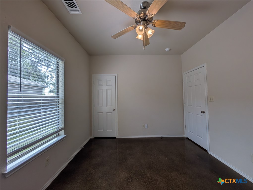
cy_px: 95
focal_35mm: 12
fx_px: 88
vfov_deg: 94.6
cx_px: 126
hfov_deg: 110.5
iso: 54
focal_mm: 2.02
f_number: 1.7
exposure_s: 1/760
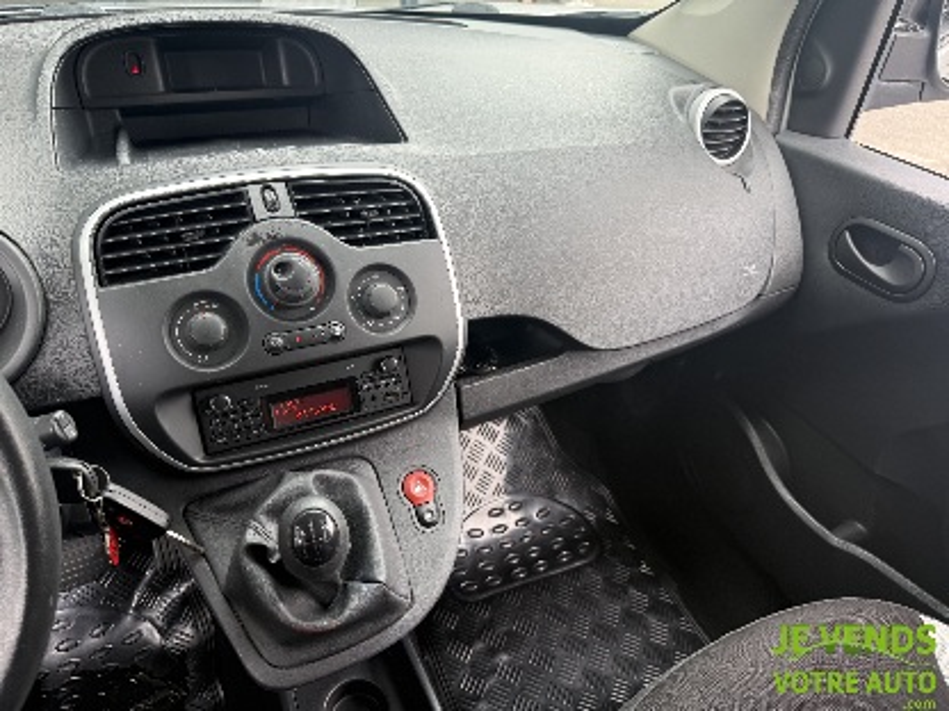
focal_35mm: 24
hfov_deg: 71.6
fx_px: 658
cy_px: 356
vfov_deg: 56.8
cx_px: 474
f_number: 1.78
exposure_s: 1/213
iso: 125
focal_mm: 6.76
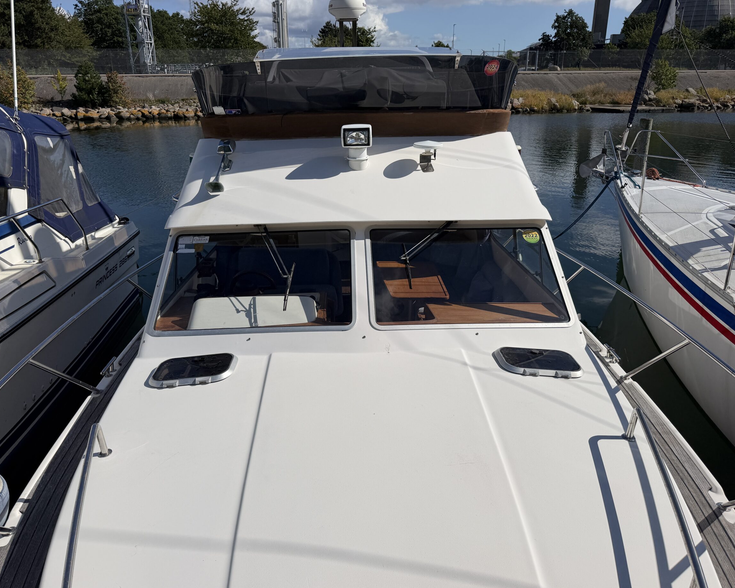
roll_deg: +0.5
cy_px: 290
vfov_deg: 54.9
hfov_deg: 66.0
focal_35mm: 26
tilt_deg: -19.1
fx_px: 566
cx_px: 358
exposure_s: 1/17544
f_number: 1.78
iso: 80
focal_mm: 6.76
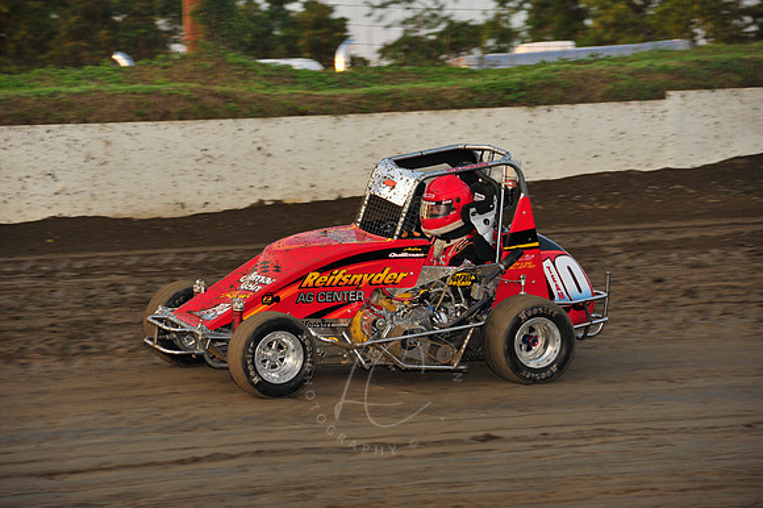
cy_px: 254
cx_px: 382
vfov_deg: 6.9
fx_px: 4236
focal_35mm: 200
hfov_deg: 10.3
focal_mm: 200
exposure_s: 1/320
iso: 640
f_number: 8
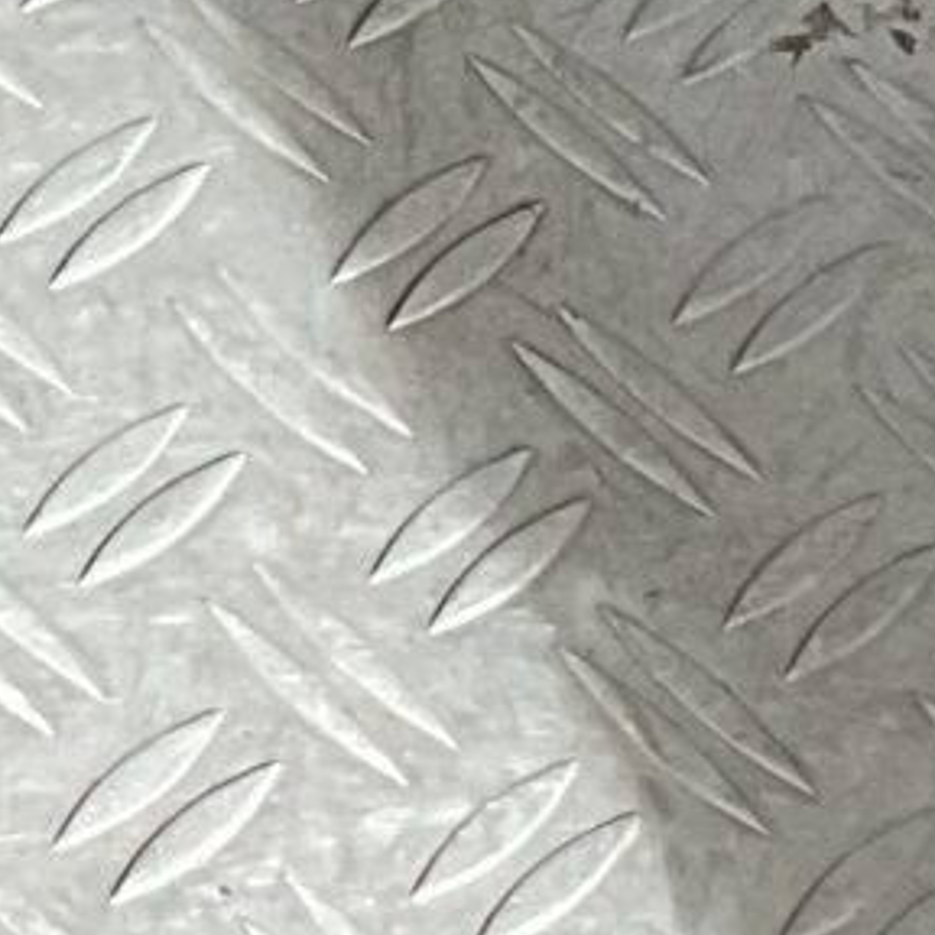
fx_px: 6967
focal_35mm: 228
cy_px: -1893
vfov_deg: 6.9
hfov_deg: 6.1
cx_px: -3123
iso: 16
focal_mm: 3
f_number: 1.8
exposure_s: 1/192
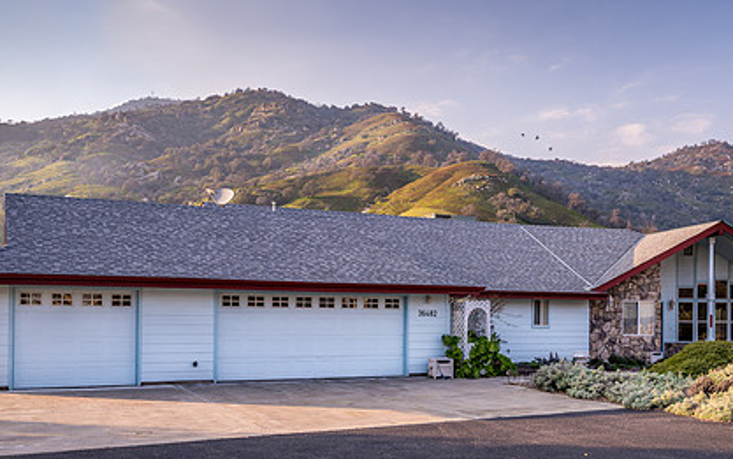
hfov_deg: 49.0
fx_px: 799
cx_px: 431
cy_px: 315
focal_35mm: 40
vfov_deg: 31.7
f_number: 8
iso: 100
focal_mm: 27
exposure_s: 1/30
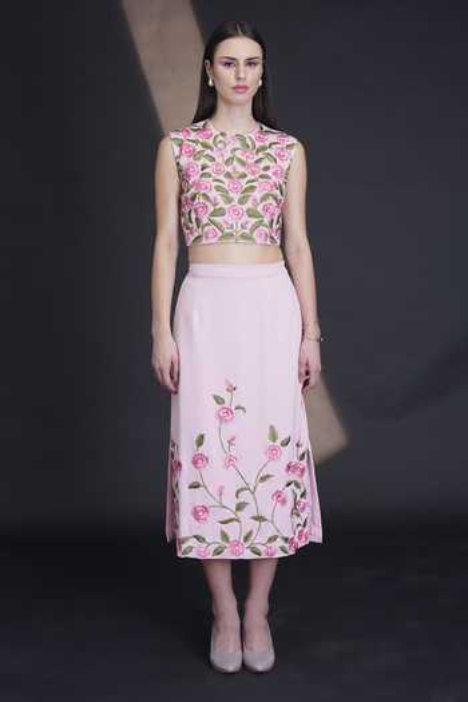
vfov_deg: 33.9
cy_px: 351
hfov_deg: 23.0
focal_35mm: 59
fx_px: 1150
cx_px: 234
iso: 250
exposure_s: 1/80
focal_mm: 59
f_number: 2.8
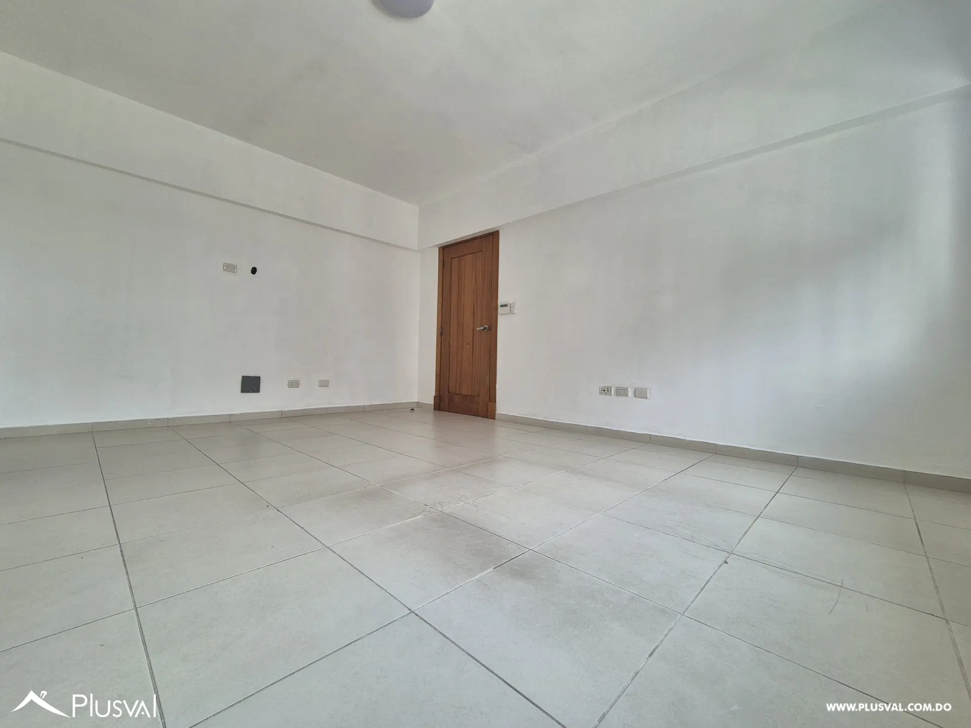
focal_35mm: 13
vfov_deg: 89.9
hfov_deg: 106.2
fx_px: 365
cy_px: 364
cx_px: 486
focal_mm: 2.2
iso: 64
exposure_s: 1/120
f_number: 2.2
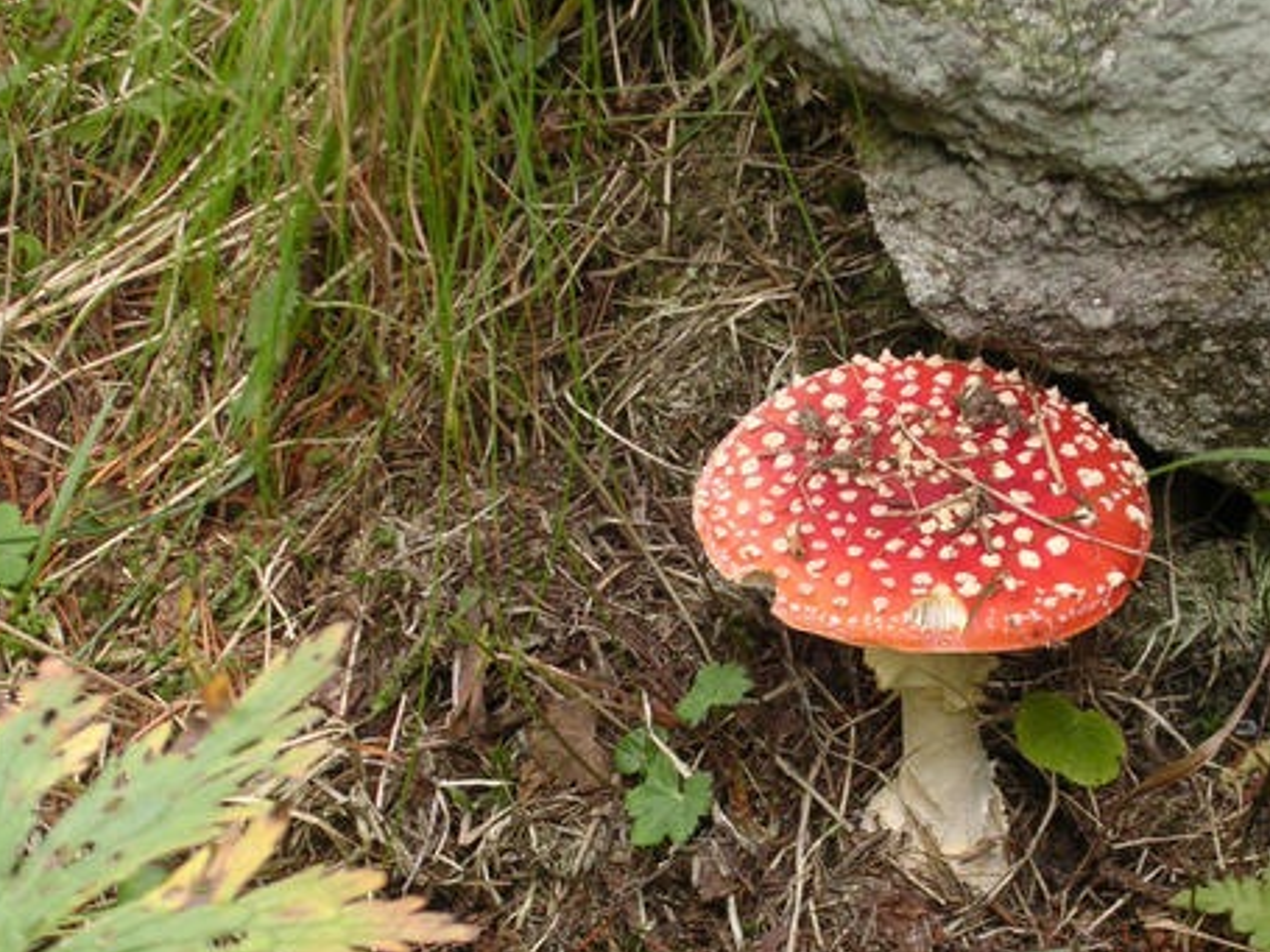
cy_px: 600
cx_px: 787
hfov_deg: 15.4
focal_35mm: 128
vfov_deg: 11.6
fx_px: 4695
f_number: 4.3
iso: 100
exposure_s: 1/12.2
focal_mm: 13.7
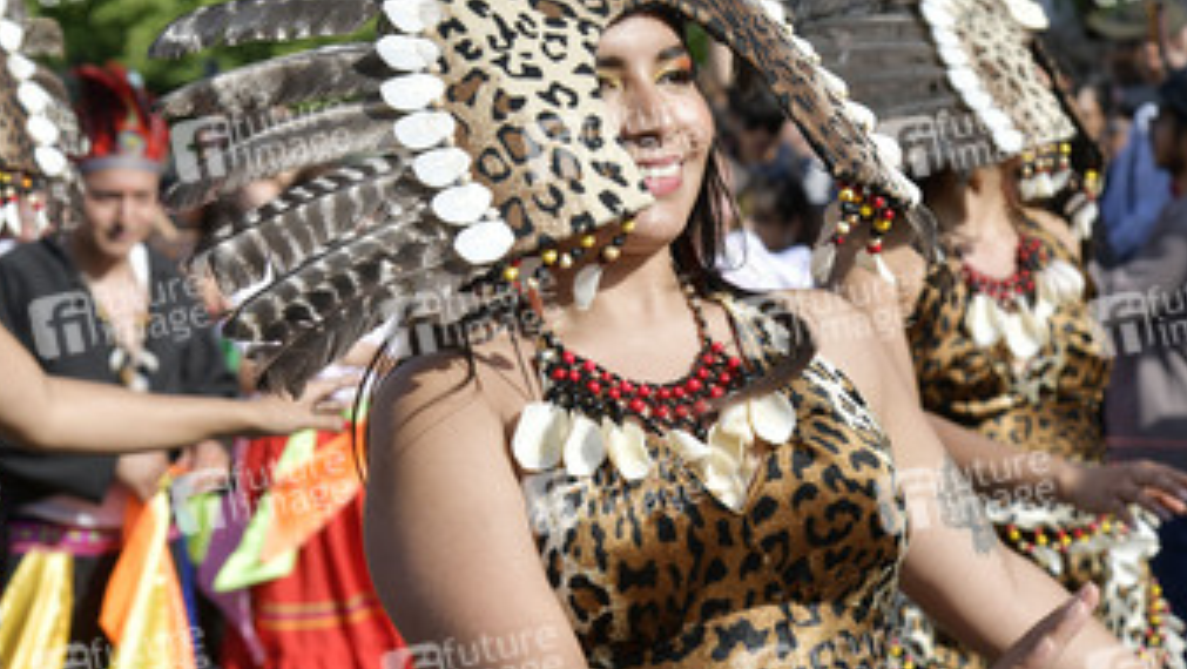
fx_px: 3086
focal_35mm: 98
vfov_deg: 12.4
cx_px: 520
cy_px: 405
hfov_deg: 21.8
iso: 160
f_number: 6.3
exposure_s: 1/500
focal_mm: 70
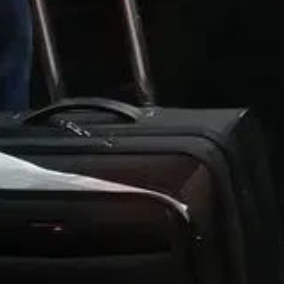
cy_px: 266
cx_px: 983
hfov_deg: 7.9
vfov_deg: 10.0
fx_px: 1615
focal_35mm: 174
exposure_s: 1/33.3
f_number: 2.2
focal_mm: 3.81
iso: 250
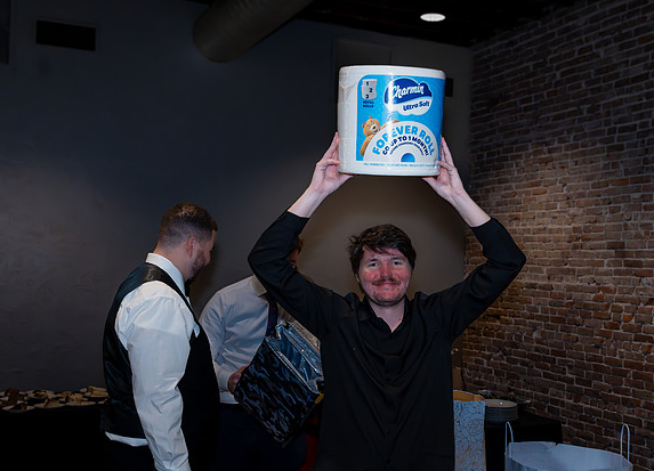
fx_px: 783
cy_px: 263
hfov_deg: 45.1
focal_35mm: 42
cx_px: 398
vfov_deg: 33.5
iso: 6400
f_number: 5
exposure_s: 1/250
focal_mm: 35
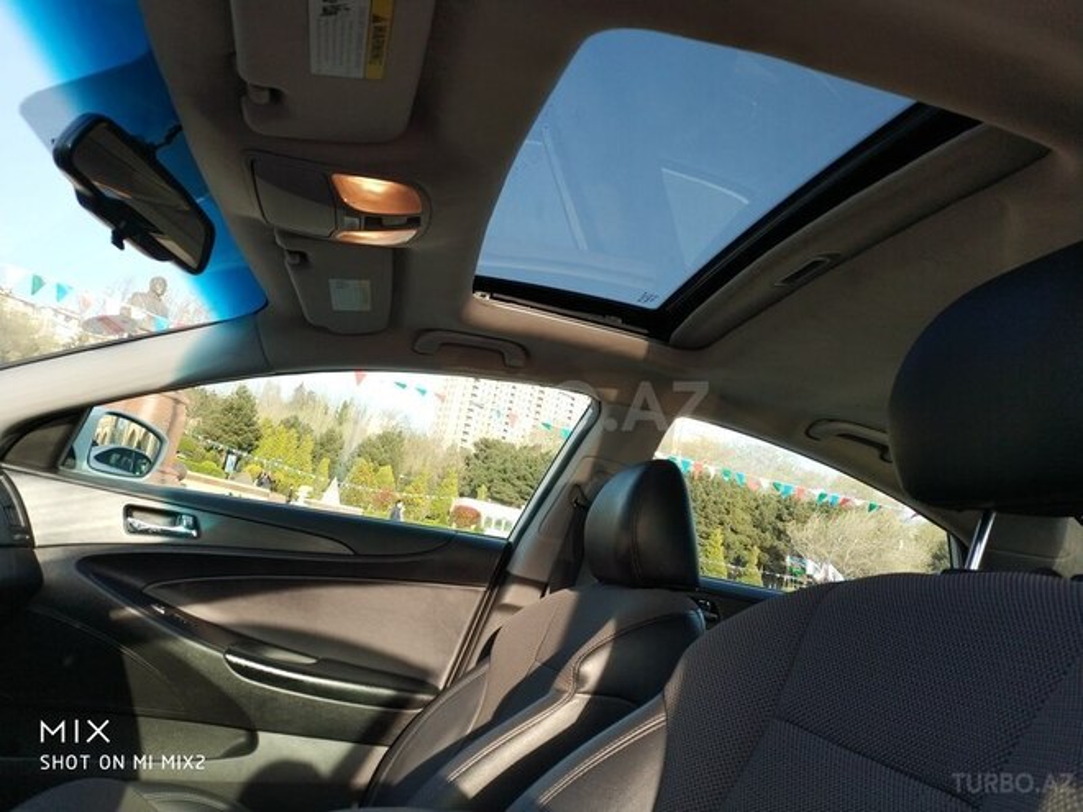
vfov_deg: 44.2
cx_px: 542
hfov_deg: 56.8
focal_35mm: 32
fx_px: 1001
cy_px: 406
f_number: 2
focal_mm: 4.5
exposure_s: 1/276
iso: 134
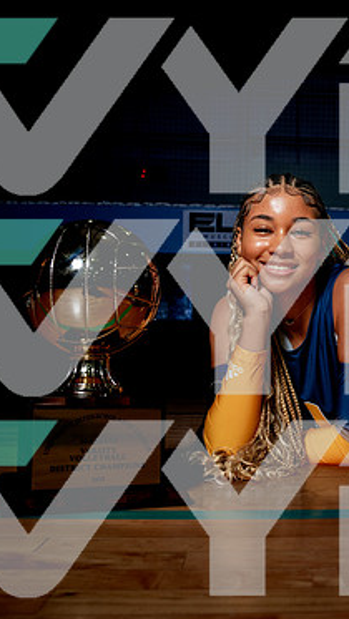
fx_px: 658
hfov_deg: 28.6
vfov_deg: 50.5
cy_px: 308
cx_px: 312
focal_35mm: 40
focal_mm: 24
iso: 250
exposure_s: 1/200
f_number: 5.6
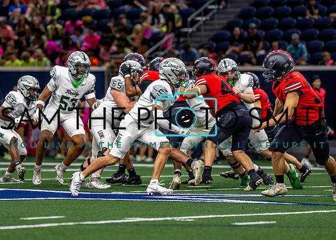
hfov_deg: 6.4
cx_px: 131
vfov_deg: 4.6
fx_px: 2992
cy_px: 97
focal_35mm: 314
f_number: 2.8
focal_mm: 200
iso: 4000
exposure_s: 1/2000
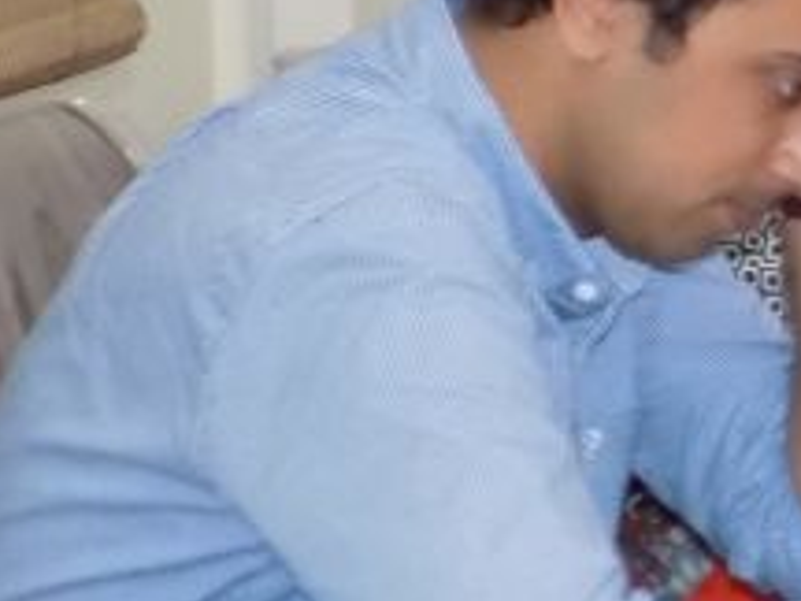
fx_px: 4142
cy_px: 564
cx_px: 2080
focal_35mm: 179
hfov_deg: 9.5
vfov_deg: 8.3
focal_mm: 5.3
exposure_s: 1/30
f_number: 3.3
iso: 360
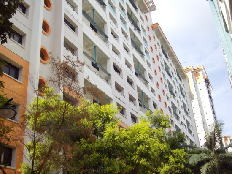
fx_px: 248
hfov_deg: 50.2
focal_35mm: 37
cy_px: 87
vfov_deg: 38.6
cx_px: 116
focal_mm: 6.2
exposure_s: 1/200
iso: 80
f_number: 5.6
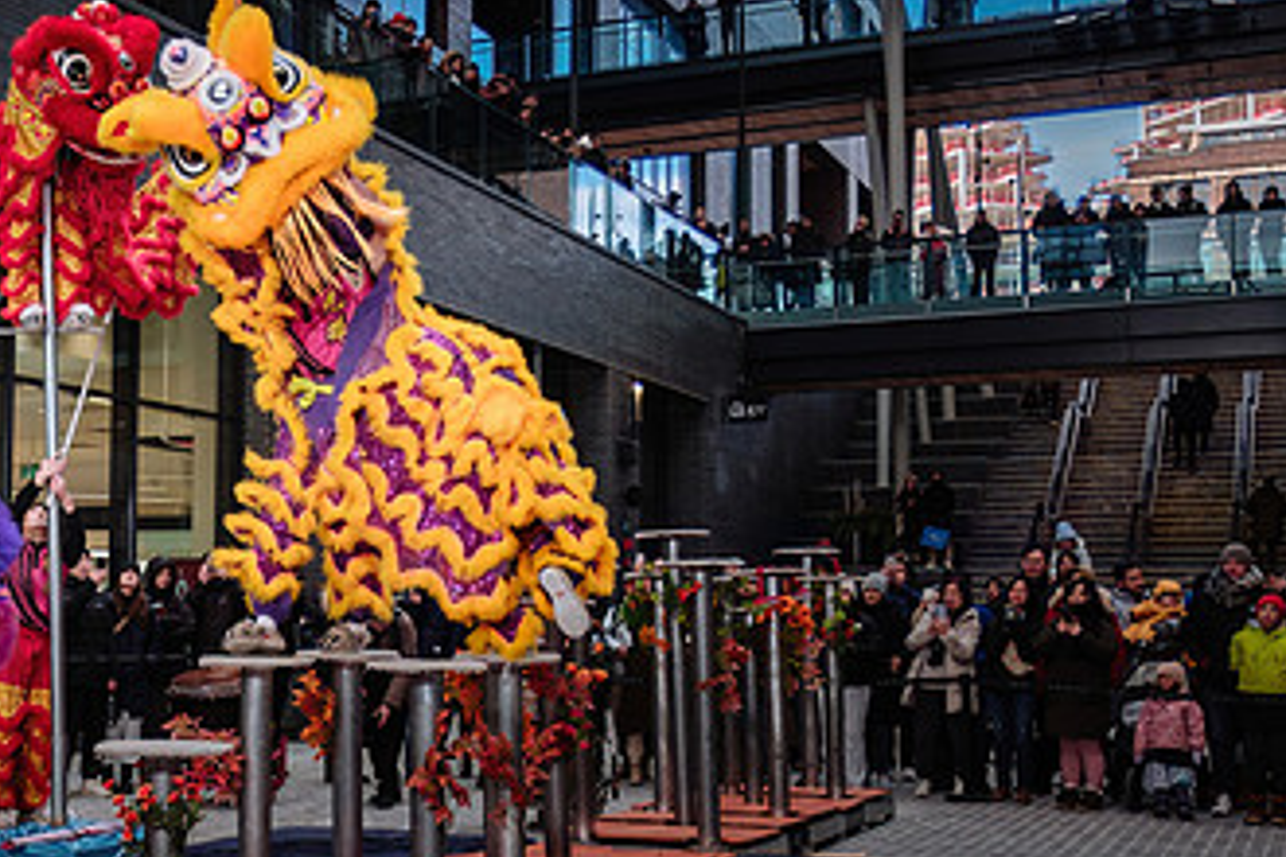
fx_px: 1857
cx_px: 277
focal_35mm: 52
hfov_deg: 37.0
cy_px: 489
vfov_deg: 26.0
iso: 160
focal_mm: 19.4
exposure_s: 1/250
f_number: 2.8
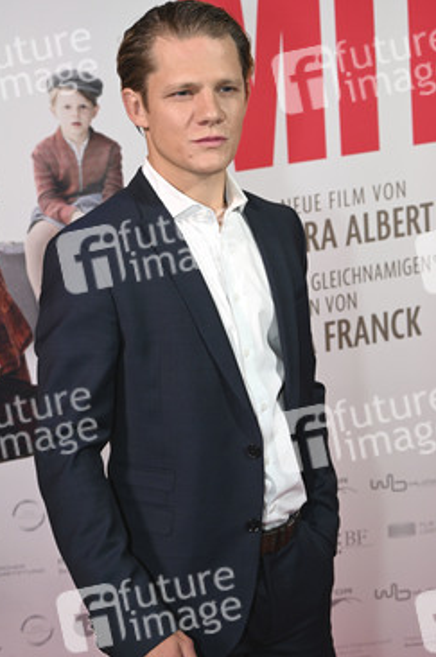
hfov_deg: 22.9
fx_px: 1075
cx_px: 201
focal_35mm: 59
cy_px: 341
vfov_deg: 34.0
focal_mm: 54
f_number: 7.1
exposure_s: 1/200
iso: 2000
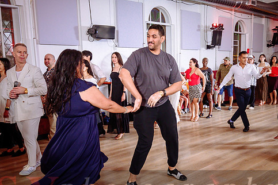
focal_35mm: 33
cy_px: 104
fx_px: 255
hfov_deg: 57.1
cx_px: 152
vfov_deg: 39.9
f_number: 2.8
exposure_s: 1/250
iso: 1250
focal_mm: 17.5
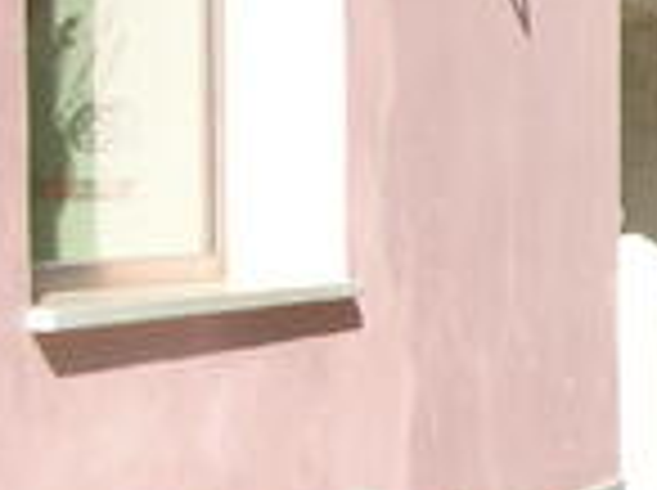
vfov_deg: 8.8
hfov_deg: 10.7
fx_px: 3183
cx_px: 1328
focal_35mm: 168
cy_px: 335
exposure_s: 1/75.7
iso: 50
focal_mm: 5.8
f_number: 8.5
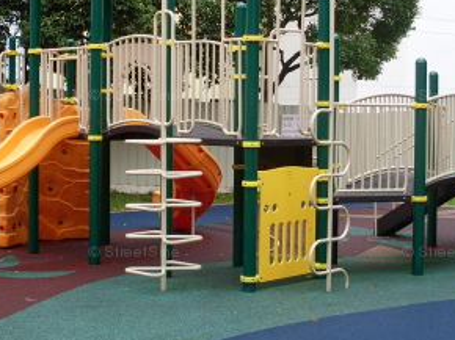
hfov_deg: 27.0
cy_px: 97
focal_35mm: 72
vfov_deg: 20.3
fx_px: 946
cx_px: 206
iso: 80
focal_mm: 6.3
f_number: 2.8
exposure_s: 1/125
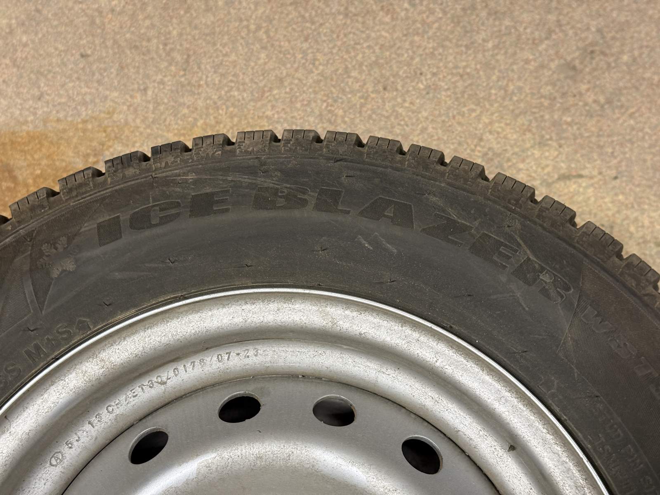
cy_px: 248
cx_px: 330
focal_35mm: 48
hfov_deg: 39.7
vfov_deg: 30.3
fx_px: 915
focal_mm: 6.76
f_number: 1.78
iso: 200
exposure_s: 1/50
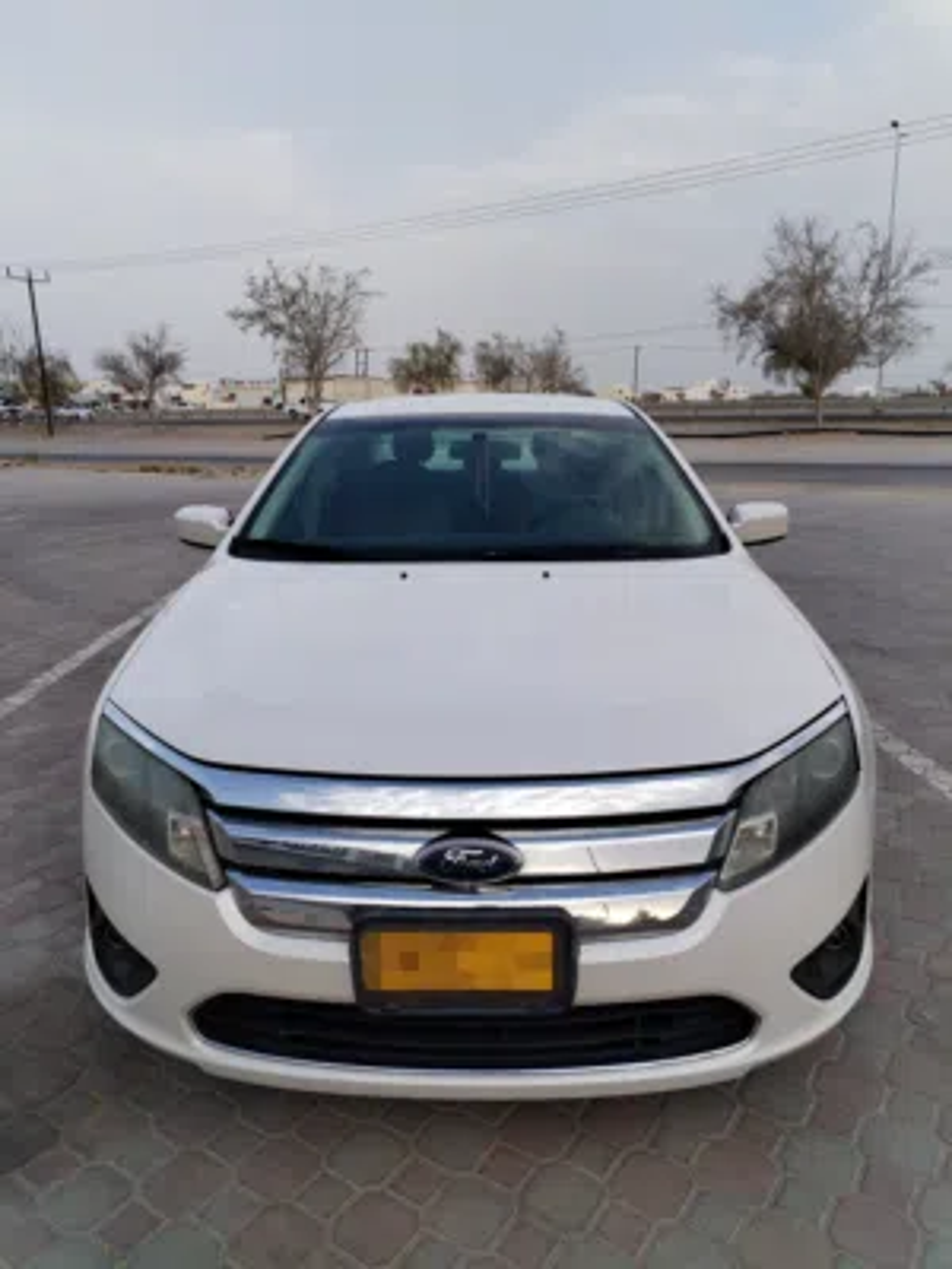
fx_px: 953
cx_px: 476
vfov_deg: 67.3
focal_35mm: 26
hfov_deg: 53.1
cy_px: 634
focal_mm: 4.75
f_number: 1.8
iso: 100
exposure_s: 1/387
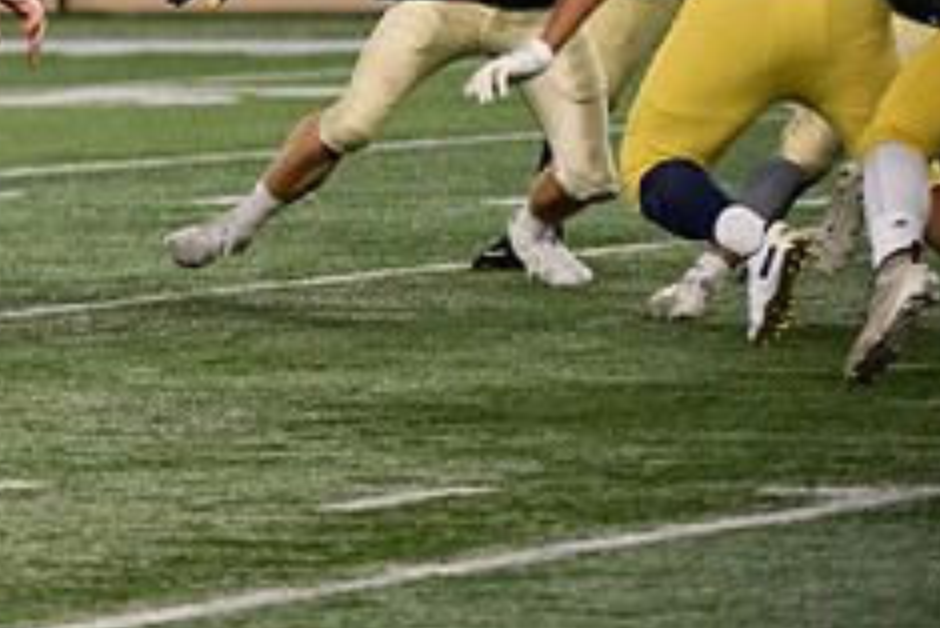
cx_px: -184
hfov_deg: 4.2
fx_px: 12906
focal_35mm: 494
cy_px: -46
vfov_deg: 2.8
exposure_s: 1/500
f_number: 4
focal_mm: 200
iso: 3600
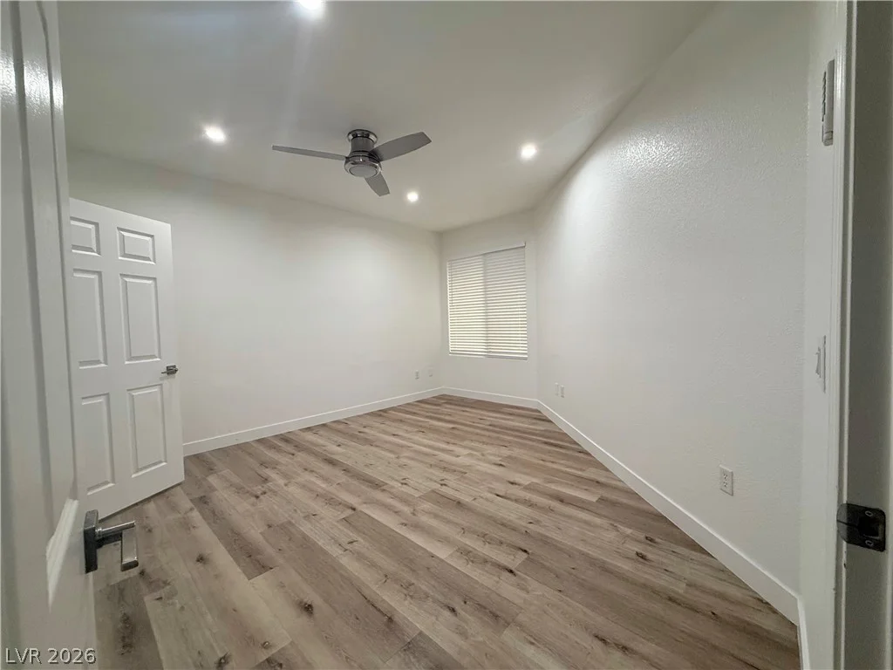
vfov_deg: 85.7
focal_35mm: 14
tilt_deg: -2.1
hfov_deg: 102.1
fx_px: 361
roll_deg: +1.7
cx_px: 446
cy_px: 335
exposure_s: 1/120
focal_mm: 2.22
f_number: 2.2
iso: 320
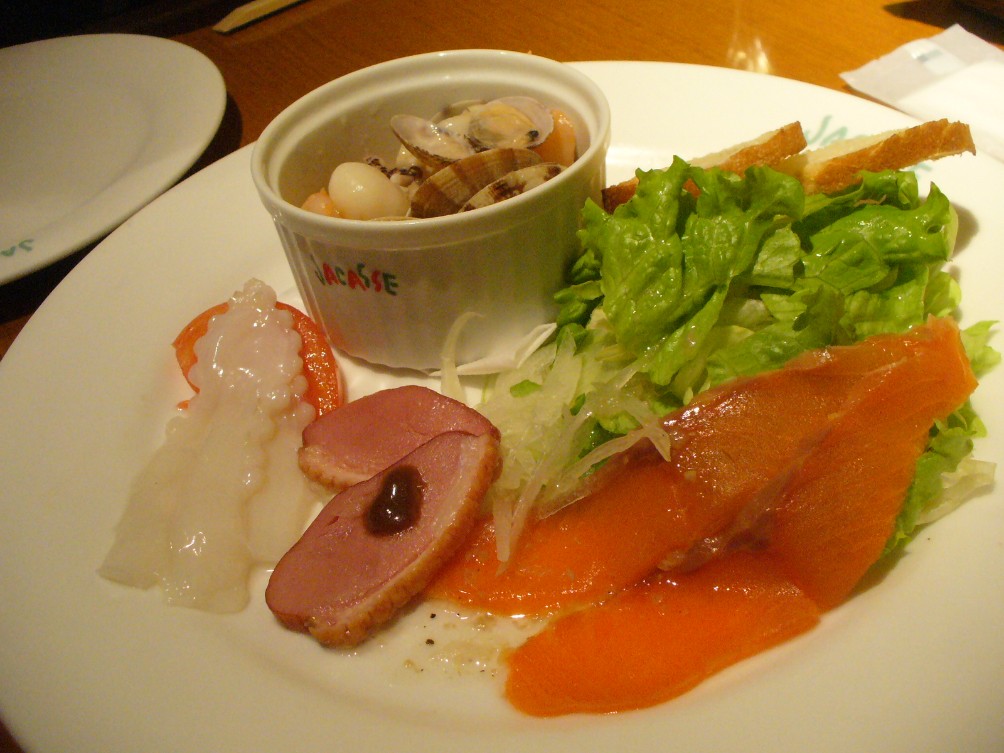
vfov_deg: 38.7
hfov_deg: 50.1
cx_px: 502
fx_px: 1073
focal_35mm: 37
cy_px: 376
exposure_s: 1/60
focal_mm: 6.1
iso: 400
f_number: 2.8
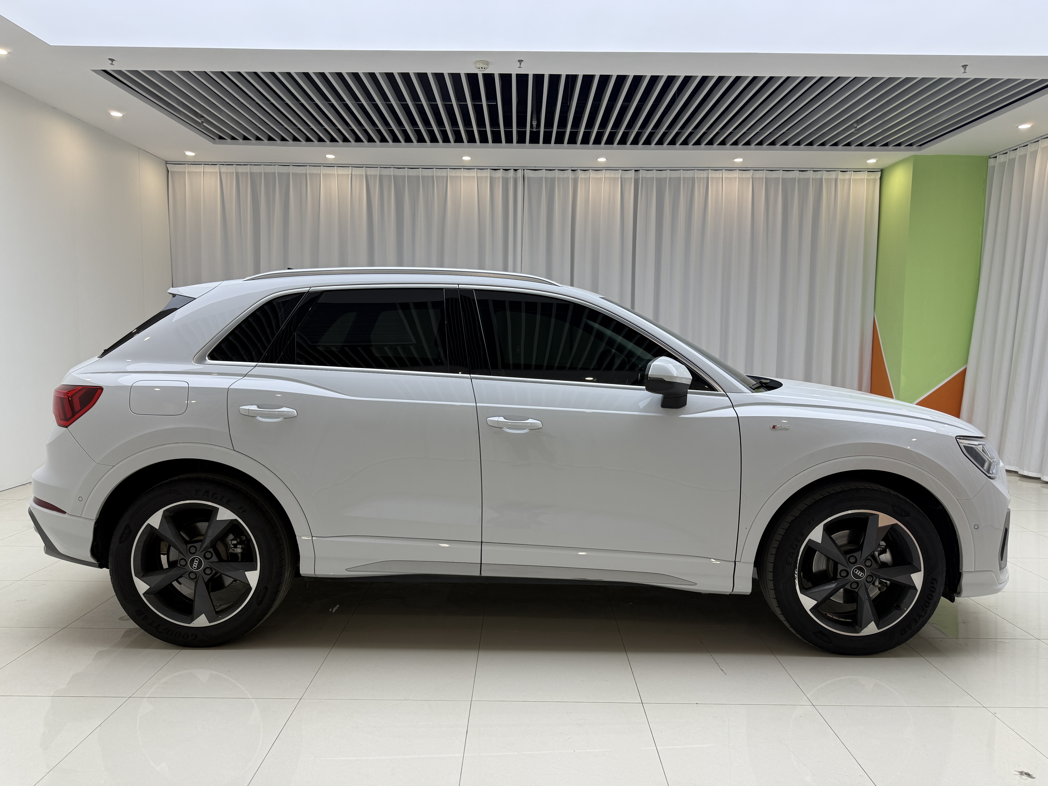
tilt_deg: -4.2
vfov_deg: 56.8
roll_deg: -0.8
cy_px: 393
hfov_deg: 71.6
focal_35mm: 24
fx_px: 727
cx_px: 524
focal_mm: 6.76
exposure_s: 1/146
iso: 50
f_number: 1.78
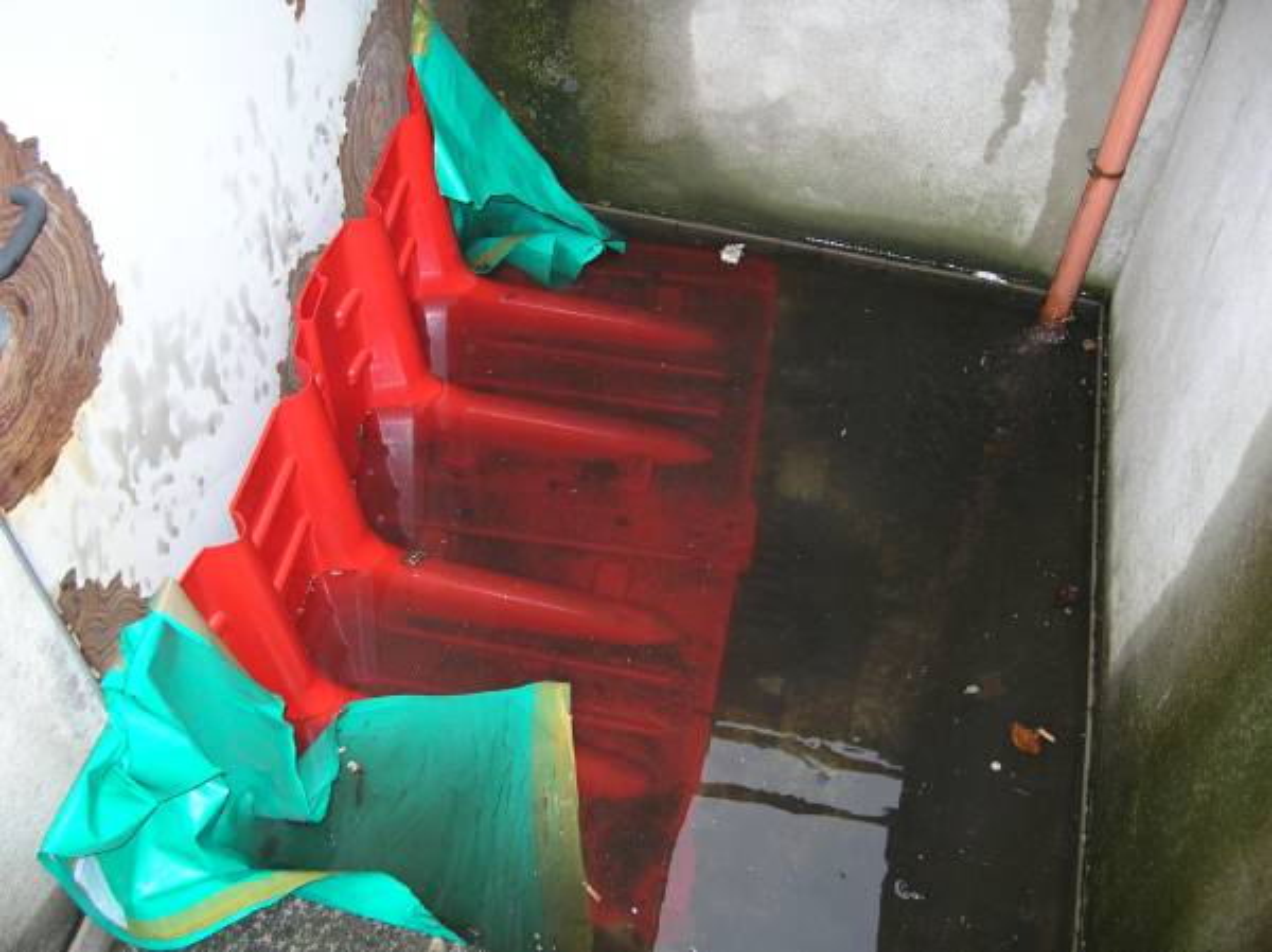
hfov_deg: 51.4
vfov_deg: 39.6
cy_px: 476
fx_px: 1322
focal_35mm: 36
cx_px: 636
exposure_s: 1/60.1
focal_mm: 6
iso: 55
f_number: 2.7
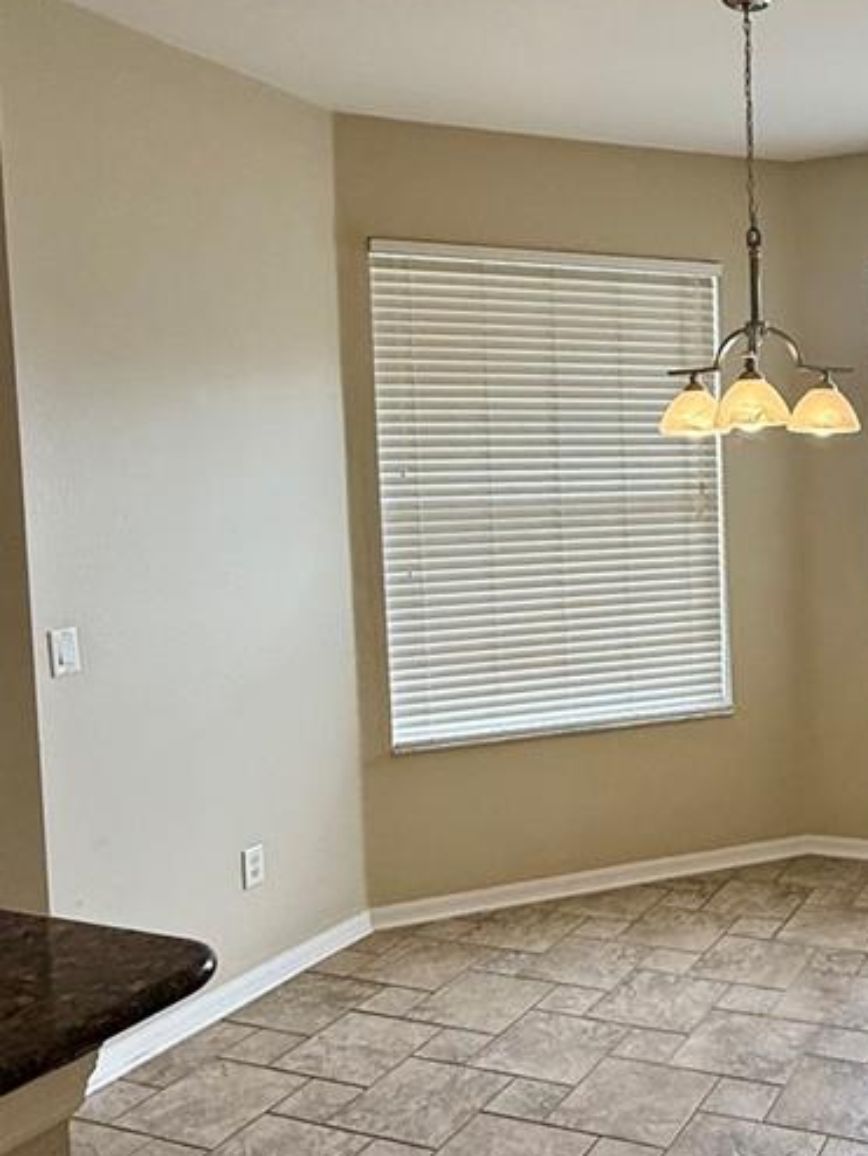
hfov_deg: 39.3
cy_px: 552
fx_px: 1136
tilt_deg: -2.8
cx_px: 753
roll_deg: +1.0
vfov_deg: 53.9
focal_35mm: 34
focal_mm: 2.22
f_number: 2.2
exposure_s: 1/120
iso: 160
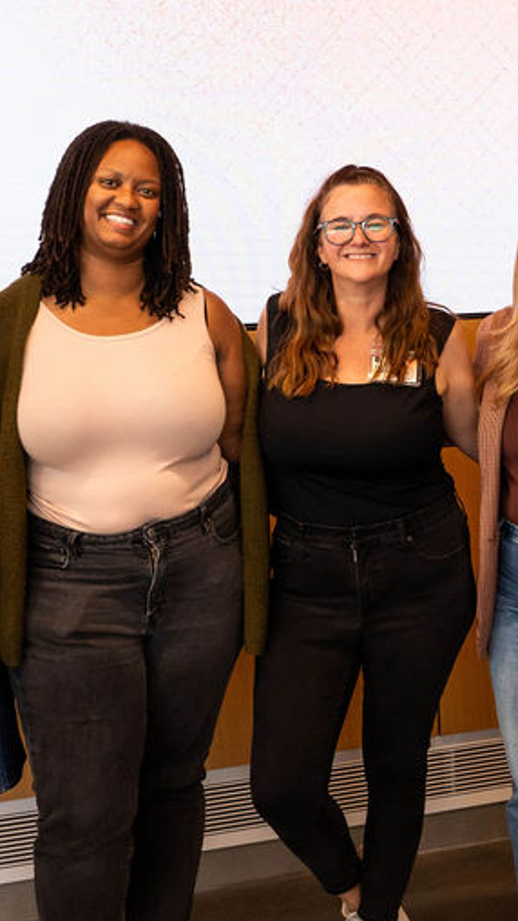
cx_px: 386
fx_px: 1442
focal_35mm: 59
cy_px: 386
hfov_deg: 20.2
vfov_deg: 35.4
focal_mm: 28
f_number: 8
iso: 3200
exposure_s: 1/200
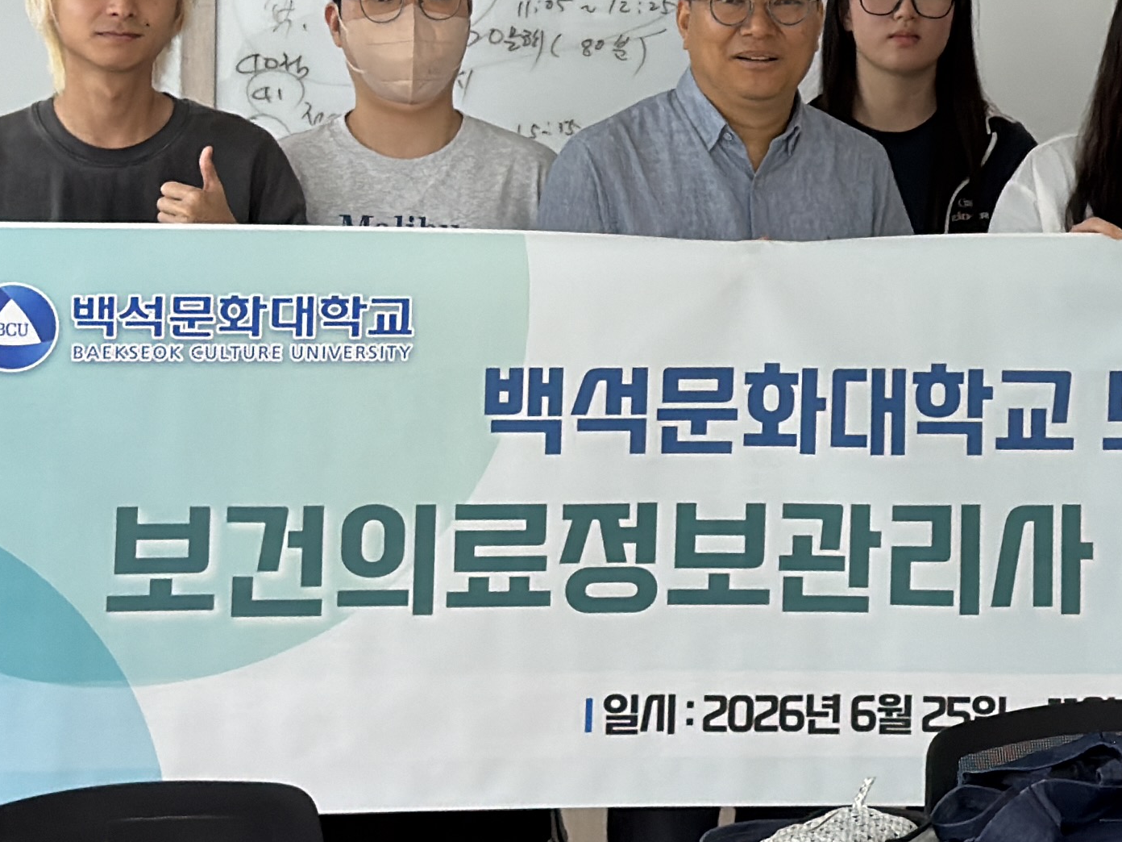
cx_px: 1237
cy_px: -196
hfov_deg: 13.7
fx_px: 4570
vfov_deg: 10.3
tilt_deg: +0.5
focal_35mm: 141
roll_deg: +0.3
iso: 125
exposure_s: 1/120
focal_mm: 6.76
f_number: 1.78
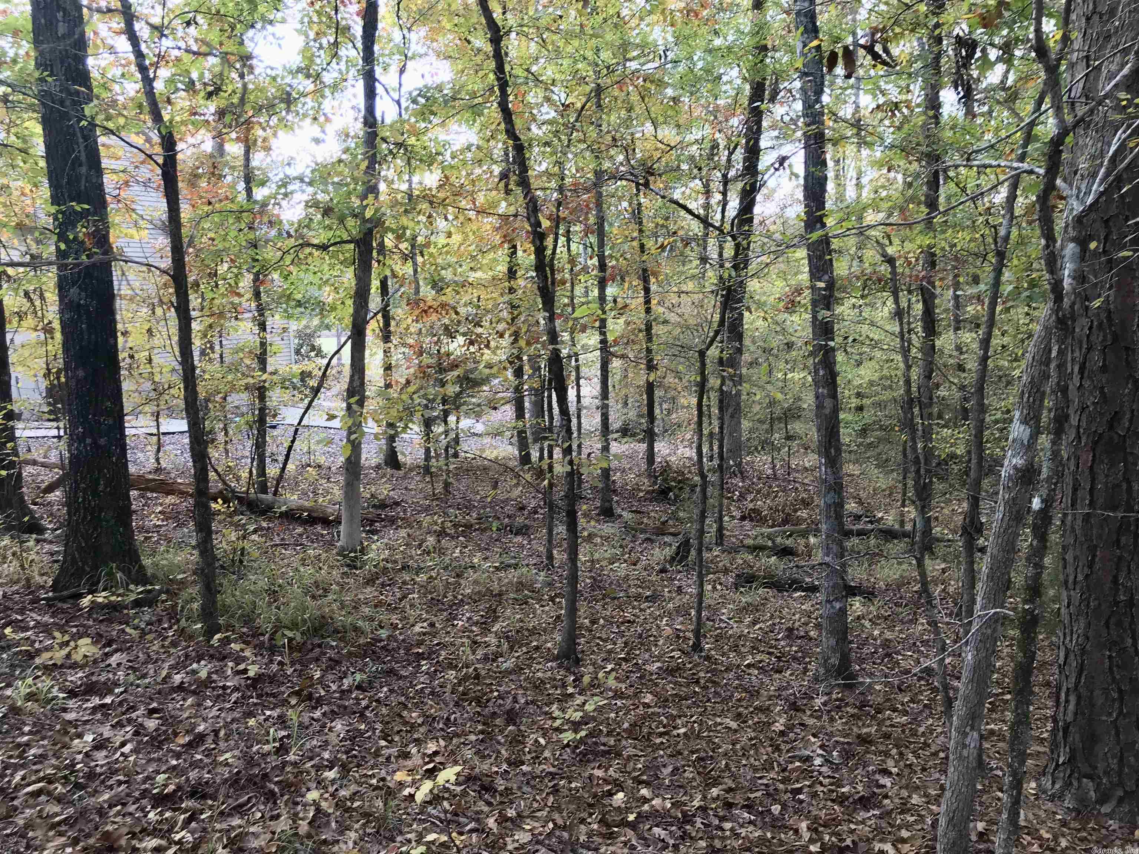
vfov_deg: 49.7
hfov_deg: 63.4
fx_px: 921
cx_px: 570
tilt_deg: -9.1
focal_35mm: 28
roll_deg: +2.0
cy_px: 427
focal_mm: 3.99
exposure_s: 1/60
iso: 32
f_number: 1.8
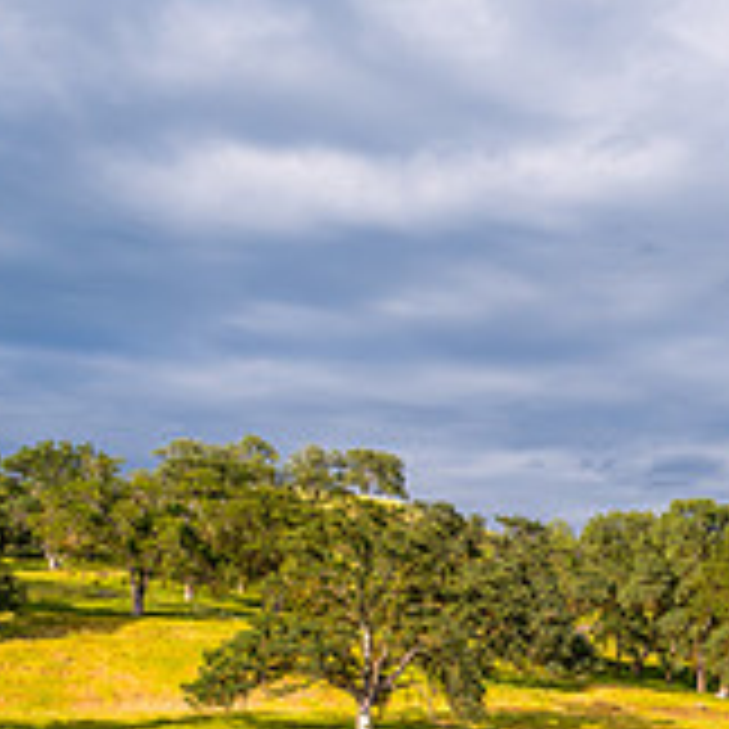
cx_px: 1058
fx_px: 1739
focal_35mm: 73
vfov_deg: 23.3
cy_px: 578
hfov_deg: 20.6
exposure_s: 1/30
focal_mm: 24
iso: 64
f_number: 8
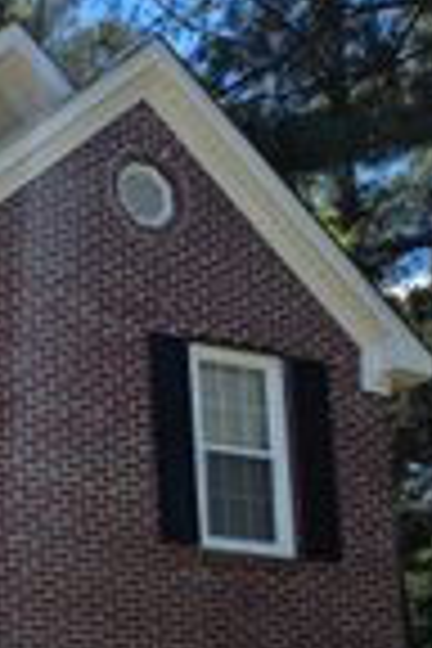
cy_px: 659
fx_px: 1494
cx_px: -356
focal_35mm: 83
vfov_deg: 23.4
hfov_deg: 14.4
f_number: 1.7
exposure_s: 1/2723
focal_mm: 6.3
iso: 80
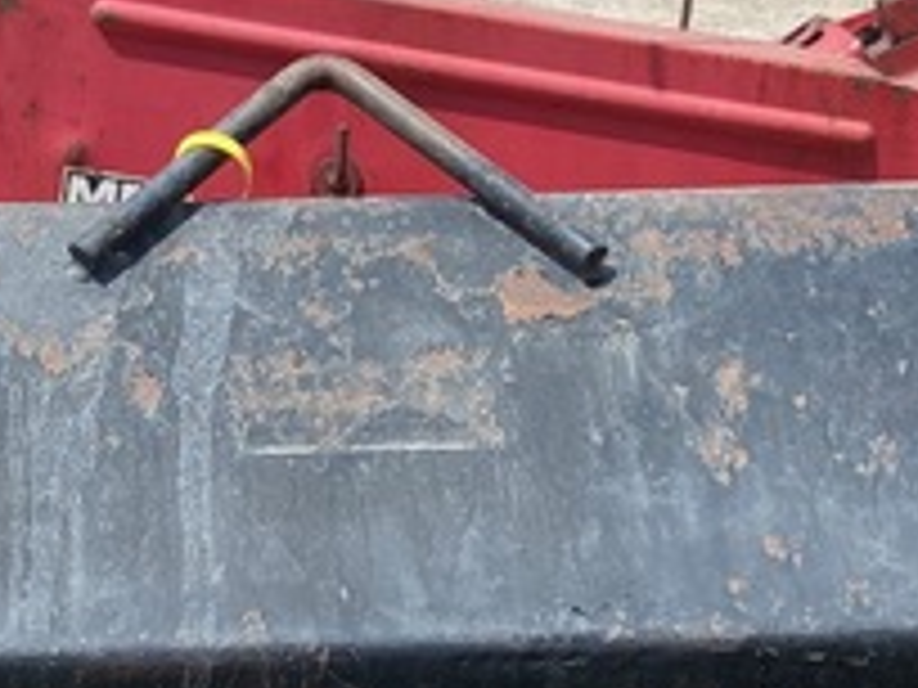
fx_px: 2705
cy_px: 733
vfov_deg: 14.2
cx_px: 288
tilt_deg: -31.9
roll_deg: +1.8
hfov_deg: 19.2
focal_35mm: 102
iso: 32
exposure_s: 1/2890
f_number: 1.8
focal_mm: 4.25
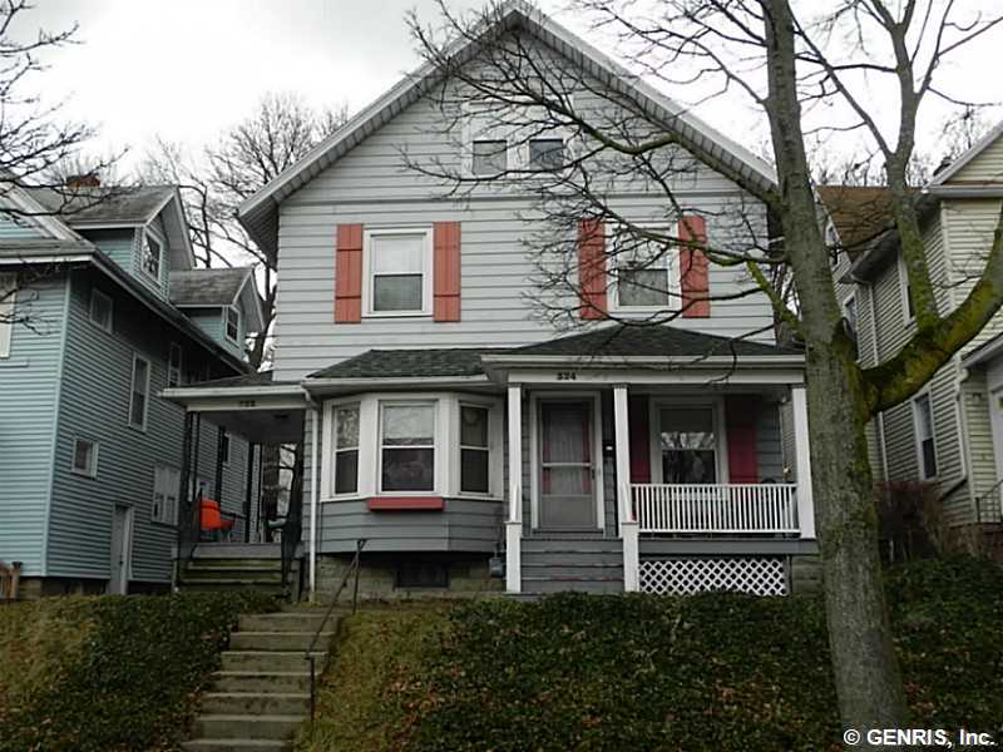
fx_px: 1072
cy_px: 376
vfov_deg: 38.7
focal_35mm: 37
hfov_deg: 50.1
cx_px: 502
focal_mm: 6.6
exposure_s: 1/198
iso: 160
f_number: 4.5
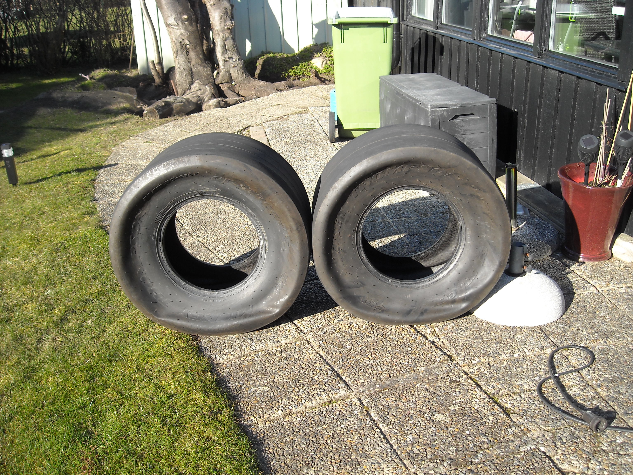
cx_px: 316
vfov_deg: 40.7
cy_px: 238
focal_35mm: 35
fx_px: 640
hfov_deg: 52.6
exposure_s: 1/353
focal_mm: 5.7
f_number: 2.8
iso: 64
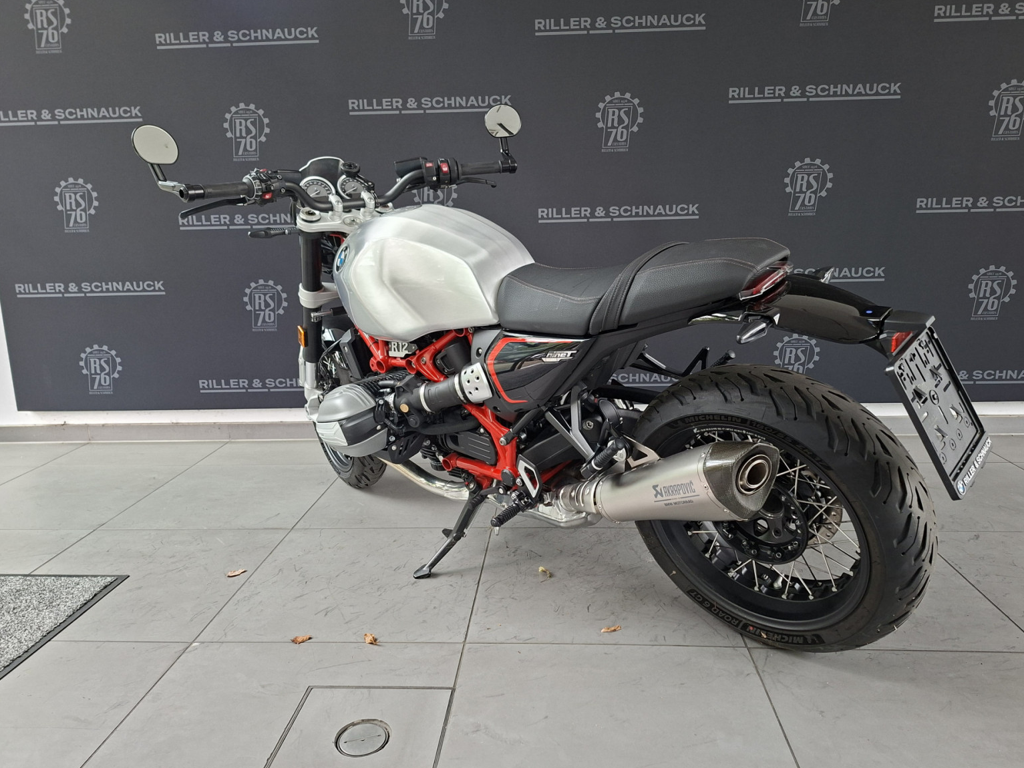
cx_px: 528
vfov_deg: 56.8
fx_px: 710
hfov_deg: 71.6
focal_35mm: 24
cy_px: 376
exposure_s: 1/120
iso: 160
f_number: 1.8
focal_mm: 5.54
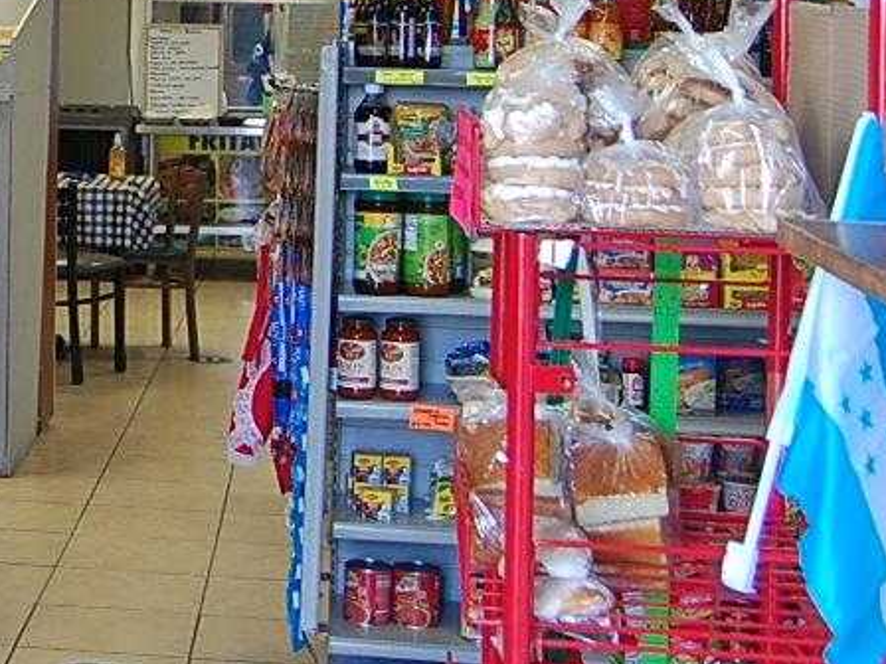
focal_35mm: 87
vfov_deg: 16.3
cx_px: -174
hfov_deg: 21.0
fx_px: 2227
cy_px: -117
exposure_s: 1/60
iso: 400
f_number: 4
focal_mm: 18
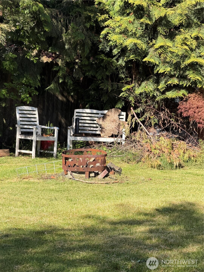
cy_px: 136
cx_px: 102
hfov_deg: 14.8
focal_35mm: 100
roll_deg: -4.1
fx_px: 786
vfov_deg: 19.6
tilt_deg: -2.5
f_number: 2.8
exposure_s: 1/638
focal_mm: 16.89
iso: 50
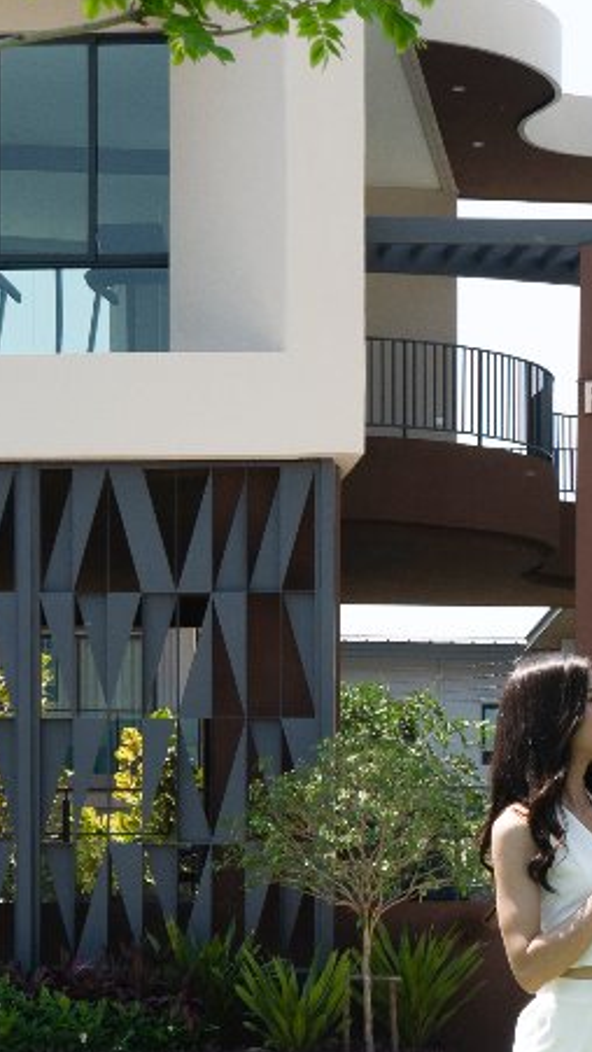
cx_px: 601
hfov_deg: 9.4
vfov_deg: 16.7
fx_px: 3569
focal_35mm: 128
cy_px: 728
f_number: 11
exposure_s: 1/400
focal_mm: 34
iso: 200
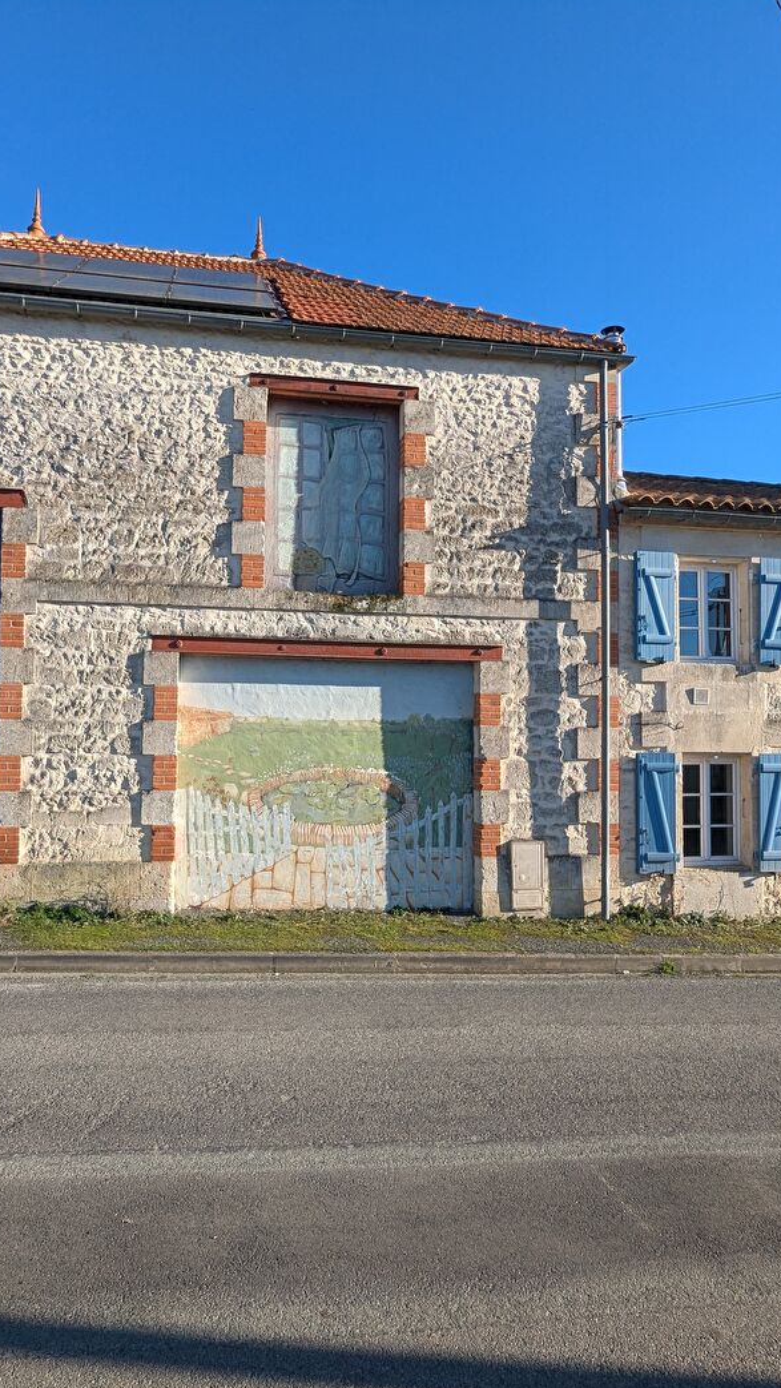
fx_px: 883
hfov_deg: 47.7
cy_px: 708
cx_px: 367
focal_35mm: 24
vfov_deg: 76.3
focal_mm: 2.35
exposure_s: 1/973
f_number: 2.2
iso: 53
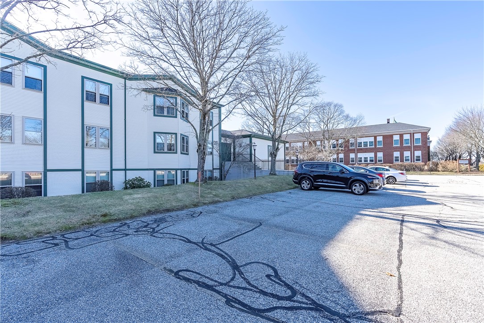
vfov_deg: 73.8
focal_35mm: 16
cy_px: 162
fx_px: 215
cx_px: 242
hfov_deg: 96.7
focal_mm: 16
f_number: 9
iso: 100
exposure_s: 1/1600
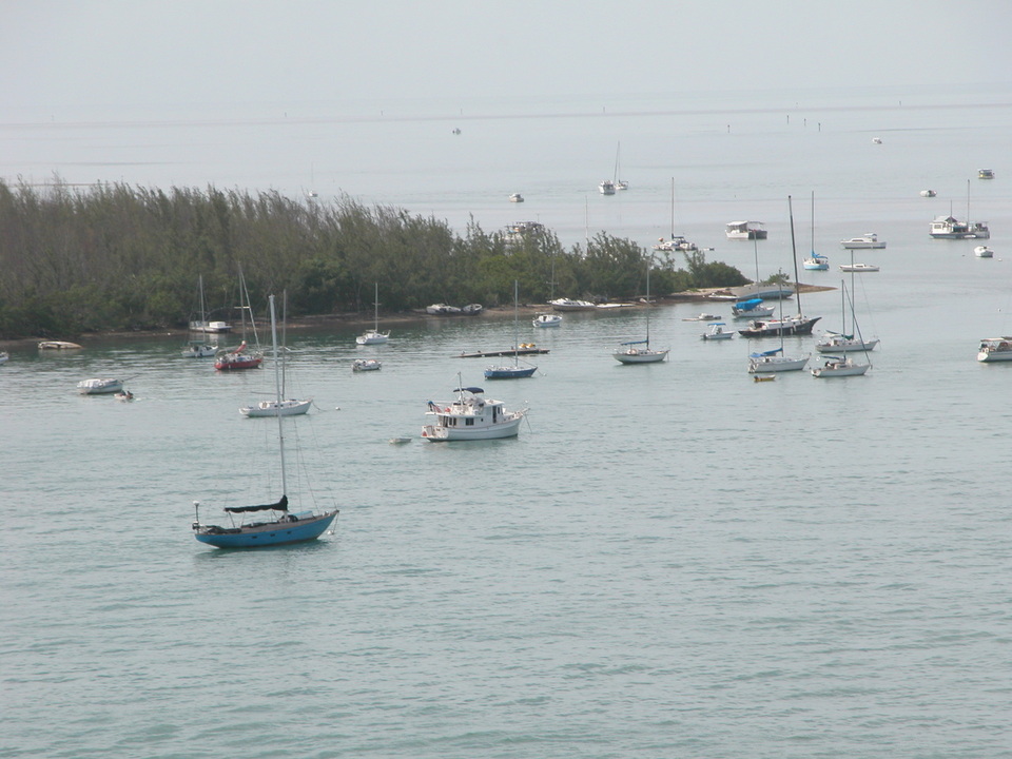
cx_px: 506
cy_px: 380
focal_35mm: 280
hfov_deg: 7.1
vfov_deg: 5.3
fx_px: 8186
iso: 100
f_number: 6.6
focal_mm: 71.2
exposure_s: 1/364
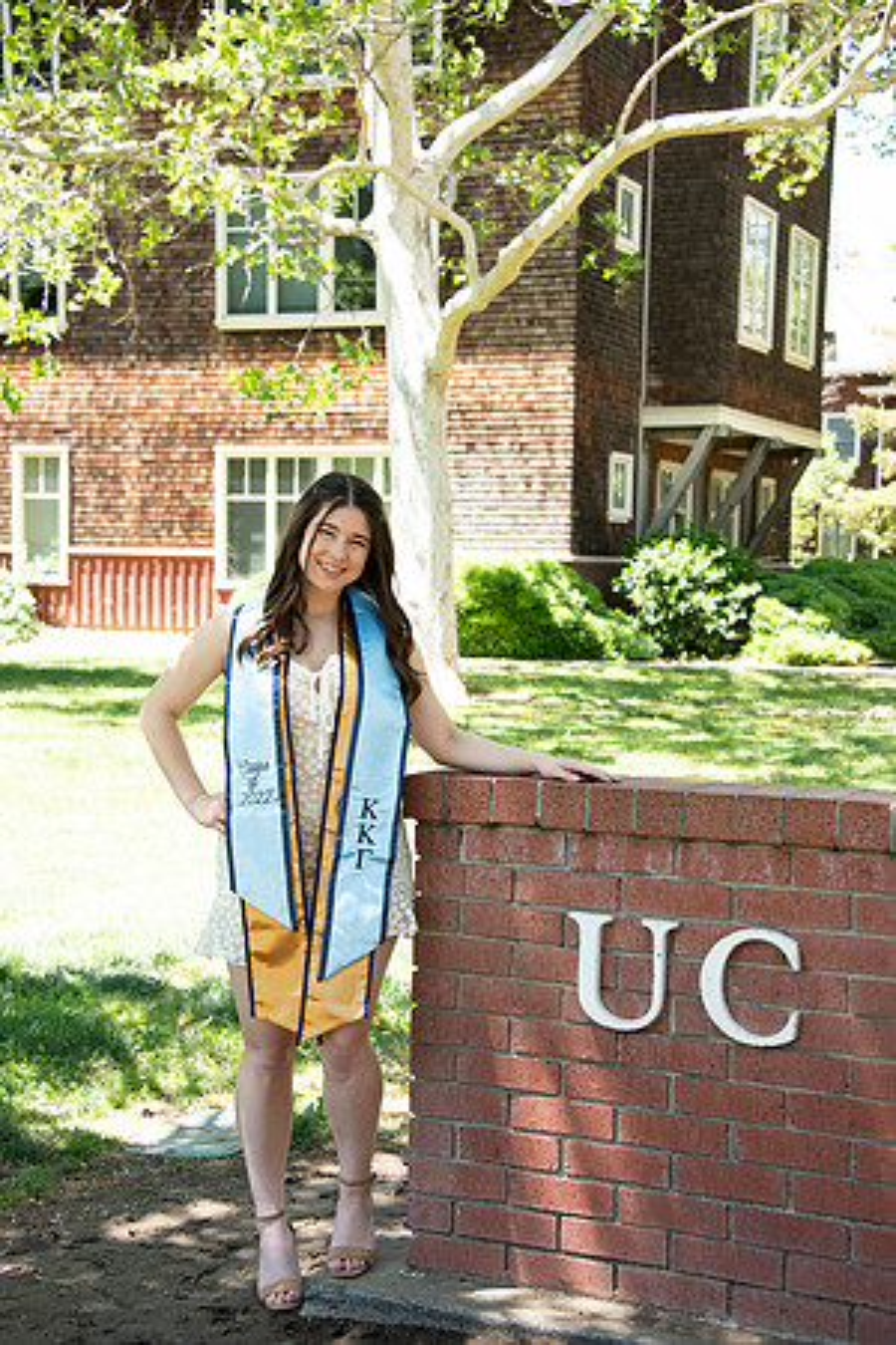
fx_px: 2091
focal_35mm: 56
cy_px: 672
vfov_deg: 35.6
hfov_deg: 24.2
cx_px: 448
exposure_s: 1/250
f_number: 5.6
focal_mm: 56
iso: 640
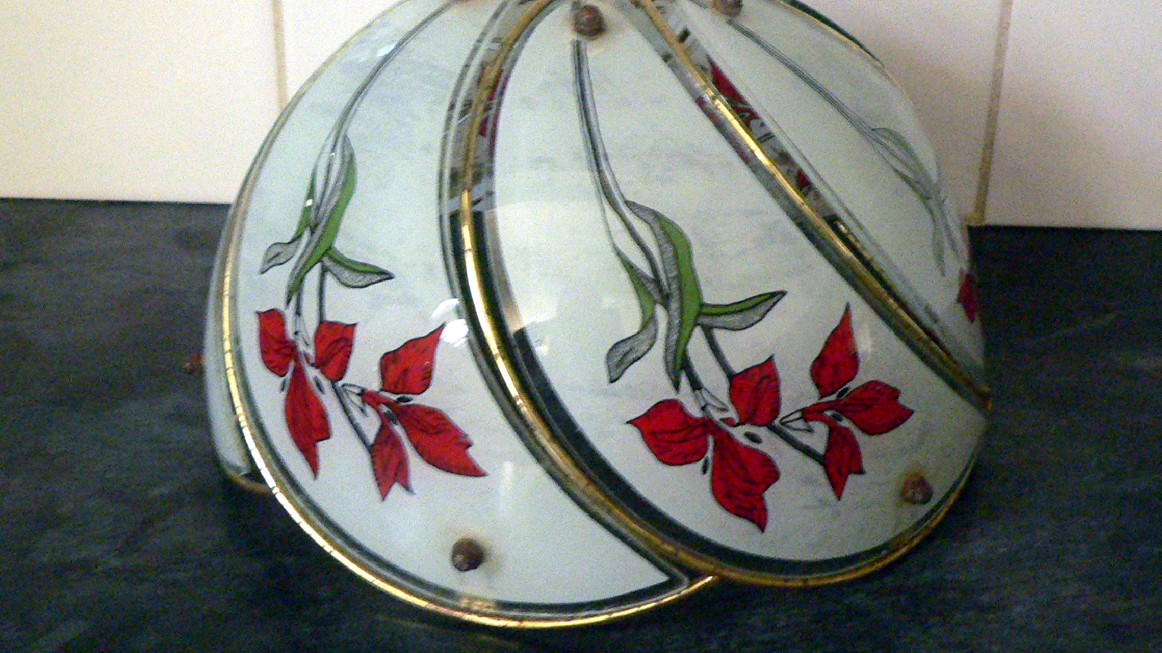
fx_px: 1263
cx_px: 566
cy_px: 229
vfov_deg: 28.9
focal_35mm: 41
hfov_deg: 49.4
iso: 400
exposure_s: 1/10
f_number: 2.8
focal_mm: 6
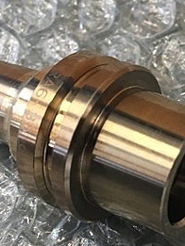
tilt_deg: -63.0
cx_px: 109
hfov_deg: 20.7
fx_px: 506
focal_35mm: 71
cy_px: 156
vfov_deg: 27.3
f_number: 2.2
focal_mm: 4.15
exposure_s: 1/30
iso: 80
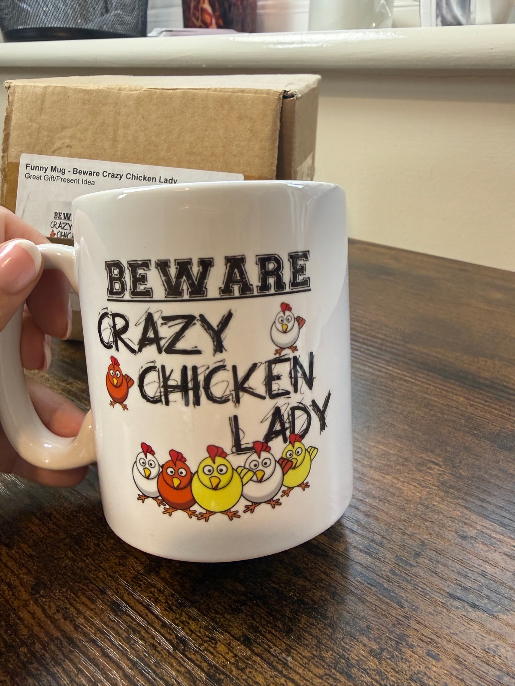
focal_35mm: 24
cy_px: 343
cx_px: 258
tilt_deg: -25.3
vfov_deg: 71.6
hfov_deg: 56.8
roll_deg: -0.6
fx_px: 476
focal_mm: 2.22
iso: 160
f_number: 2.2
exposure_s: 1/50
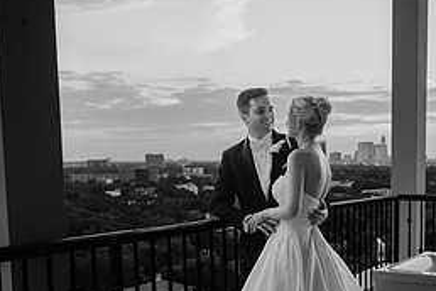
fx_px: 654
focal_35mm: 54
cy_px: 234
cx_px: 309
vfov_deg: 24.6
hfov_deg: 36.3
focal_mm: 24
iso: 200
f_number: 2.8
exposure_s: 1/250
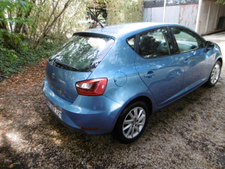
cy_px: 84
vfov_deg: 56.8
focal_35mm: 24
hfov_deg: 71.6
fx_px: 156
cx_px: 112
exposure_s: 1/60
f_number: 3.1
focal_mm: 4.3
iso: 160
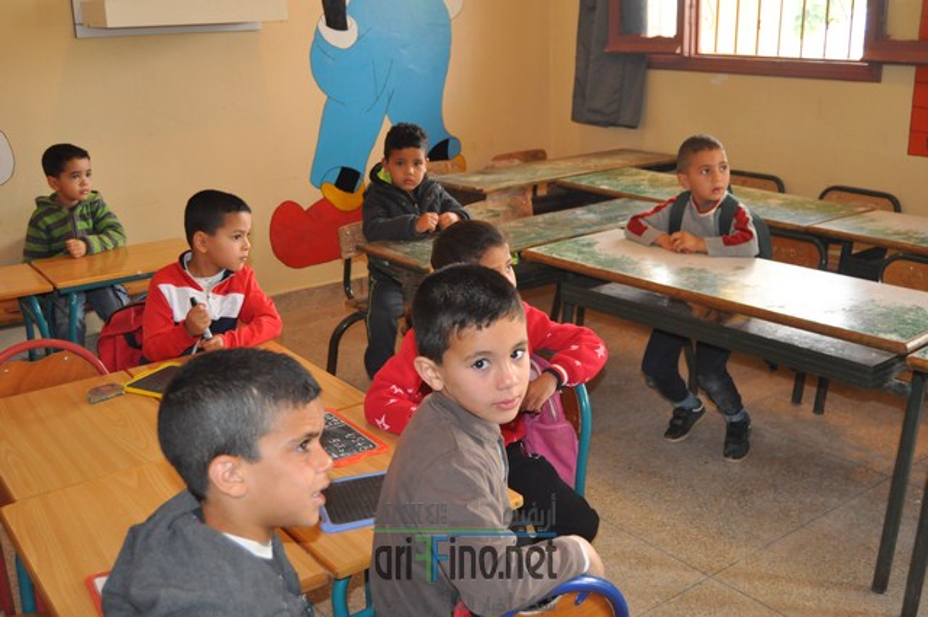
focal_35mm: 39
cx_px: 464
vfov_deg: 34.1
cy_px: 308
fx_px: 1004
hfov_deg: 49.6
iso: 800
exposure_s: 1/60
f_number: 4
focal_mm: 26
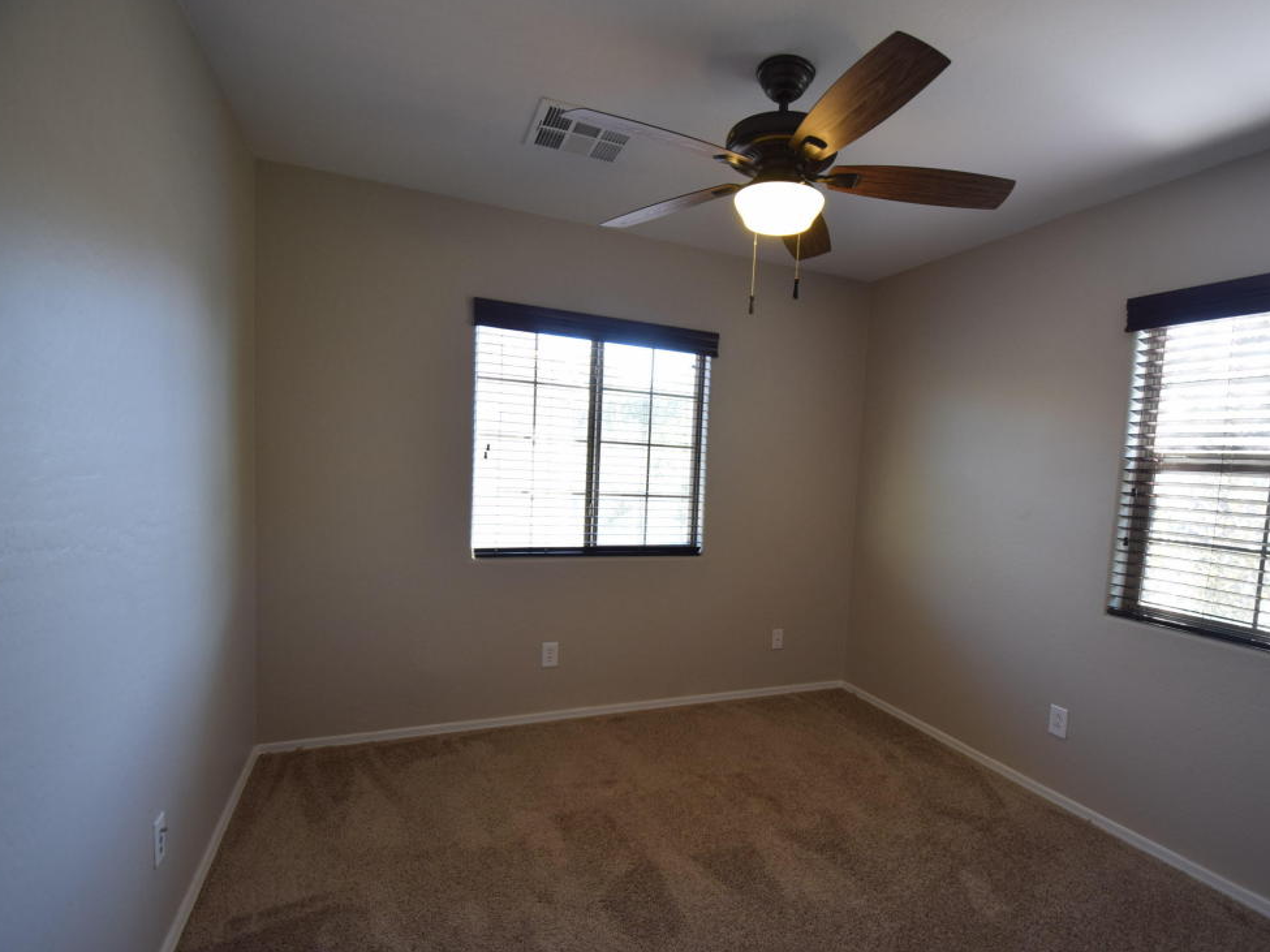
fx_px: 624
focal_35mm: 17
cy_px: 494
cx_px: 709
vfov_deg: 74.7
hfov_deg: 90.6
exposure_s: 1/60
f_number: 4
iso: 400
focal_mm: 10
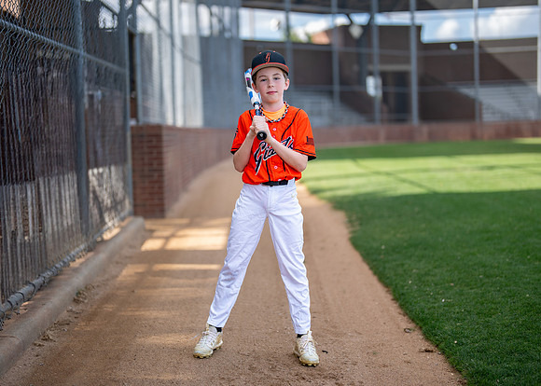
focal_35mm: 56
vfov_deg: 25.3
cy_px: 199
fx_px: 862
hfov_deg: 34.9
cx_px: 267
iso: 125
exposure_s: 1/2500
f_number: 1.2
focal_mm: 50
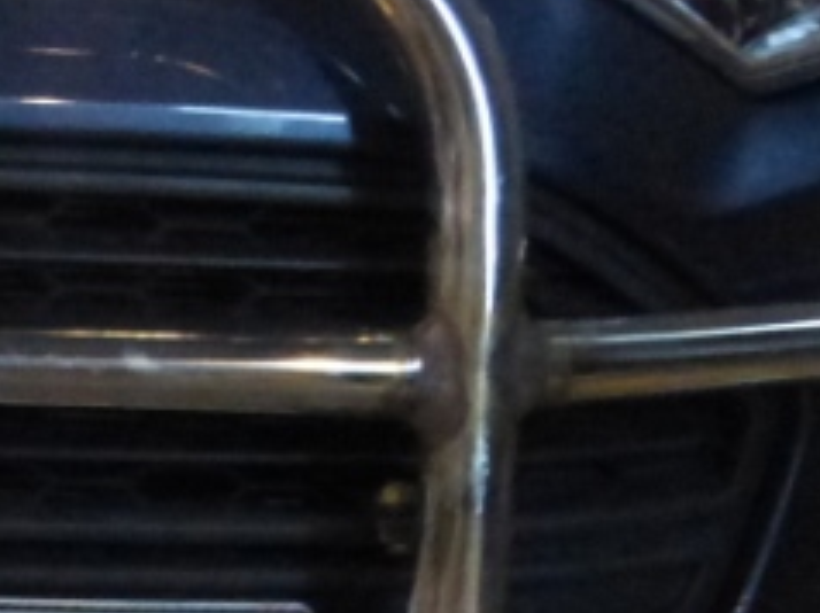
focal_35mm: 181
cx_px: -200
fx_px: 4283
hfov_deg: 10.7
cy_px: 682
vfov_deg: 8.1
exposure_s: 1/15
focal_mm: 7.4
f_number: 3.2
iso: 1600
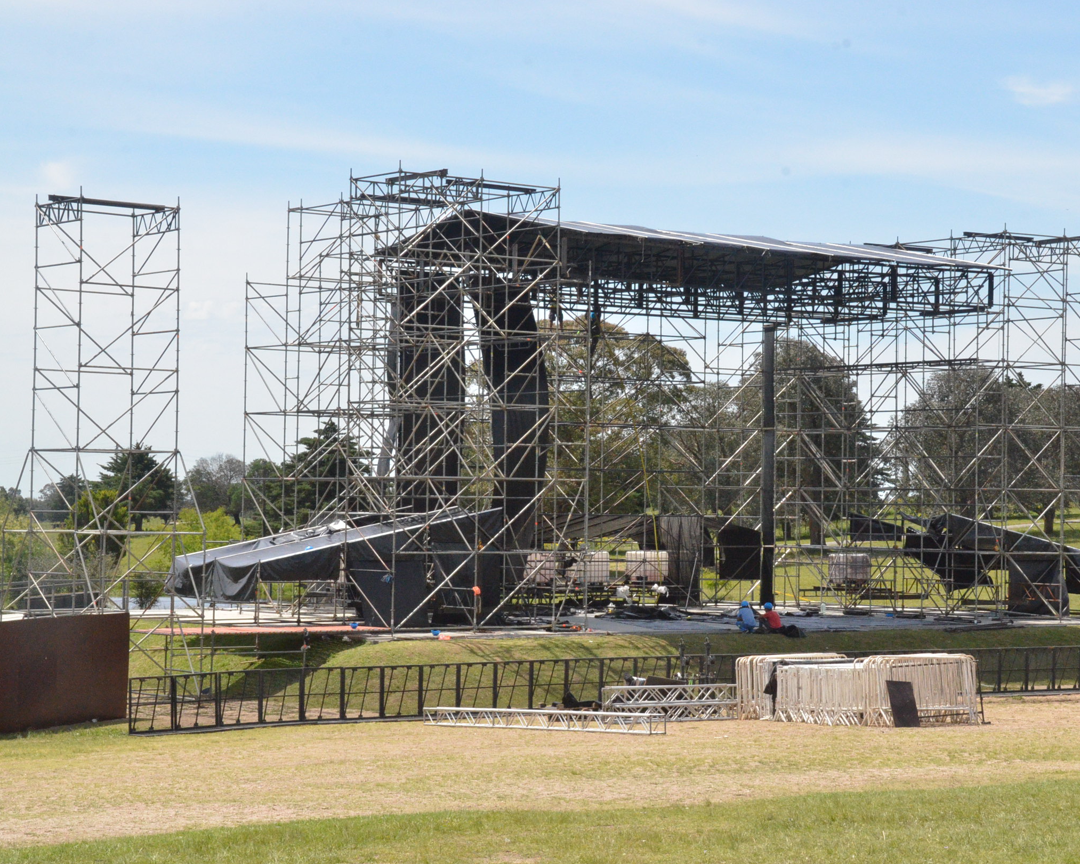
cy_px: 432
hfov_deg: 23.2
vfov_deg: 18.7
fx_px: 2621
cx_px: 654
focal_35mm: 82
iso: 3200
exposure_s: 1/1600
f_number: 20
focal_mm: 48
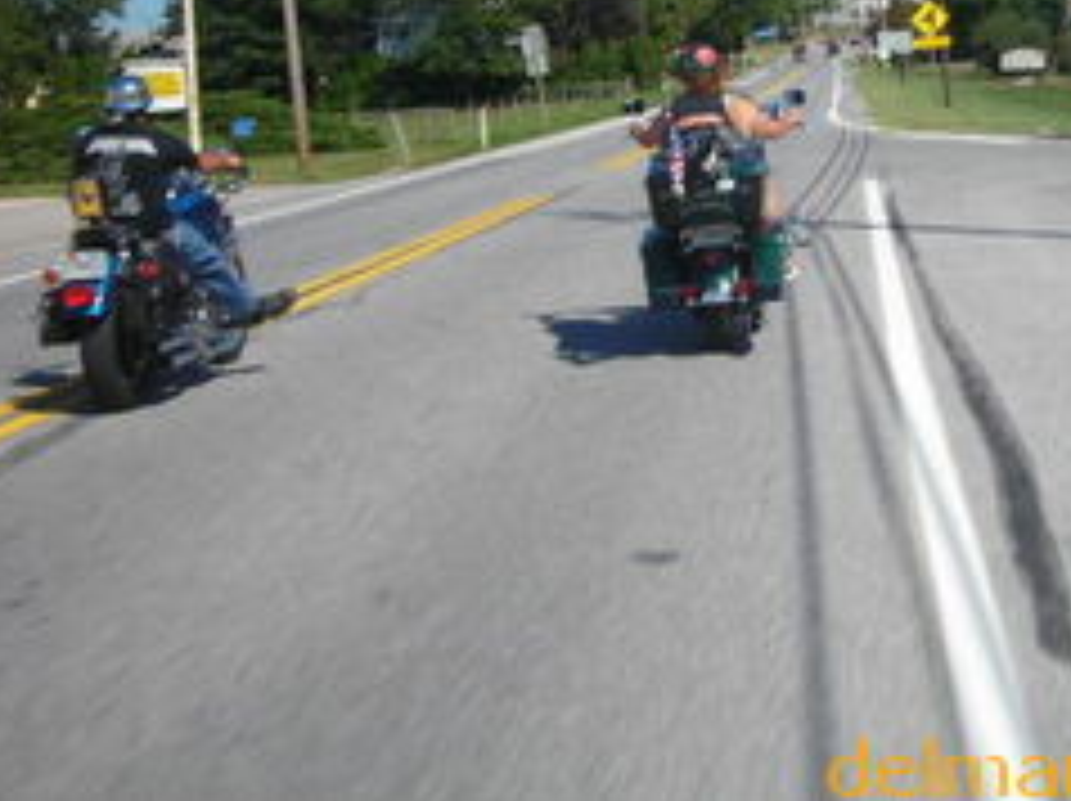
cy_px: 135
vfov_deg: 22.5
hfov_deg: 30.0
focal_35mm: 64
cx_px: 734
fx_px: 1978
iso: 50
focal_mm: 6.3
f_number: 6.4
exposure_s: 1/166
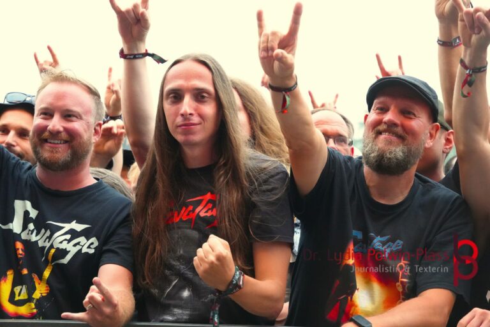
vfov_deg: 11.4
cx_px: 245
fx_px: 1633
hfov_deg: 17.1
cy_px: 164
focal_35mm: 120
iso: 5000
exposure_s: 1/160
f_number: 5
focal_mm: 80
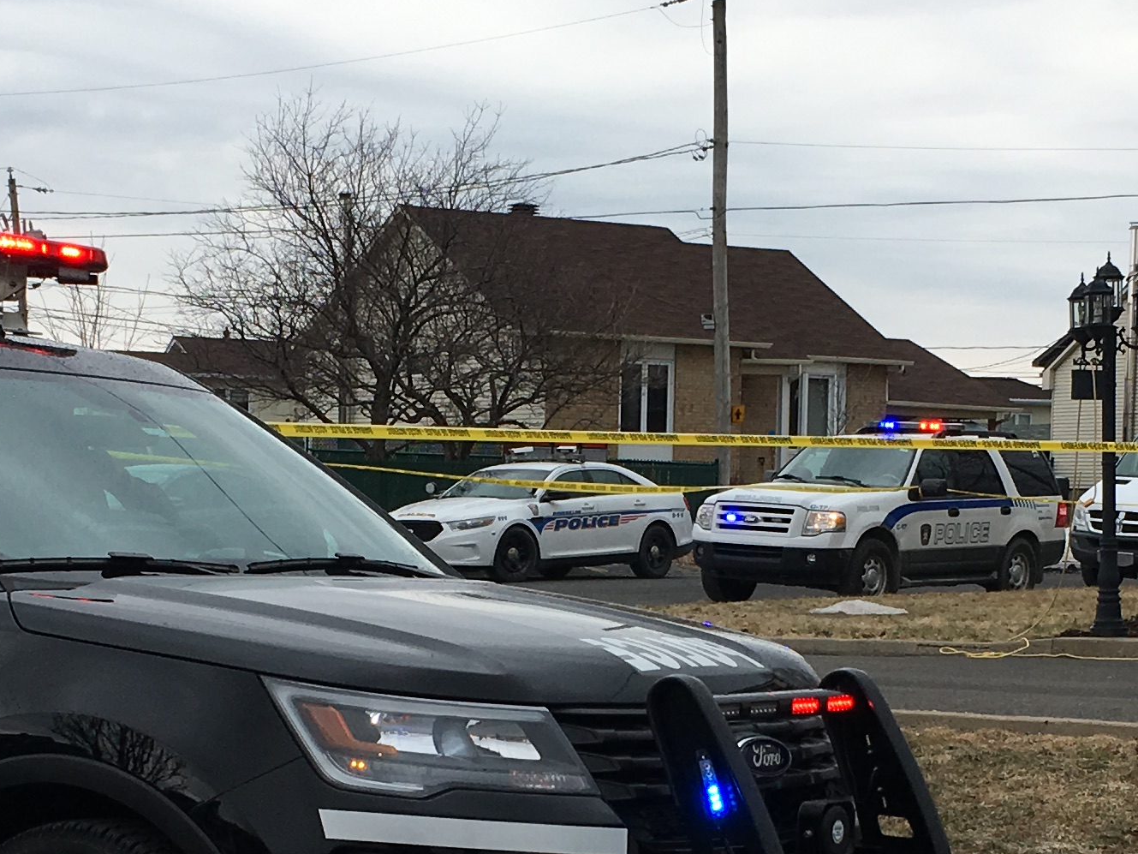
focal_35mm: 88
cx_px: 576
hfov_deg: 22.3
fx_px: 2893
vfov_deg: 16.6
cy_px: 744
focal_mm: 4.15
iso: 25
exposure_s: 1/864
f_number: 2.2
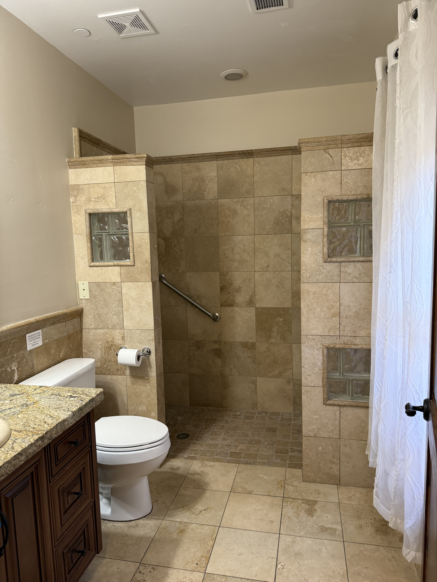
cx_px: 218
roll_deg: +1.7
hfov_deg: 56.8
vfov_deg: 71.6
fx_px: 404
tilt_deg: -2.2
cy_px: 291
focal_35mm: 24
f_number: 1.78
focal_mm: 6.76
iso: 200
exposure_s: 1/83
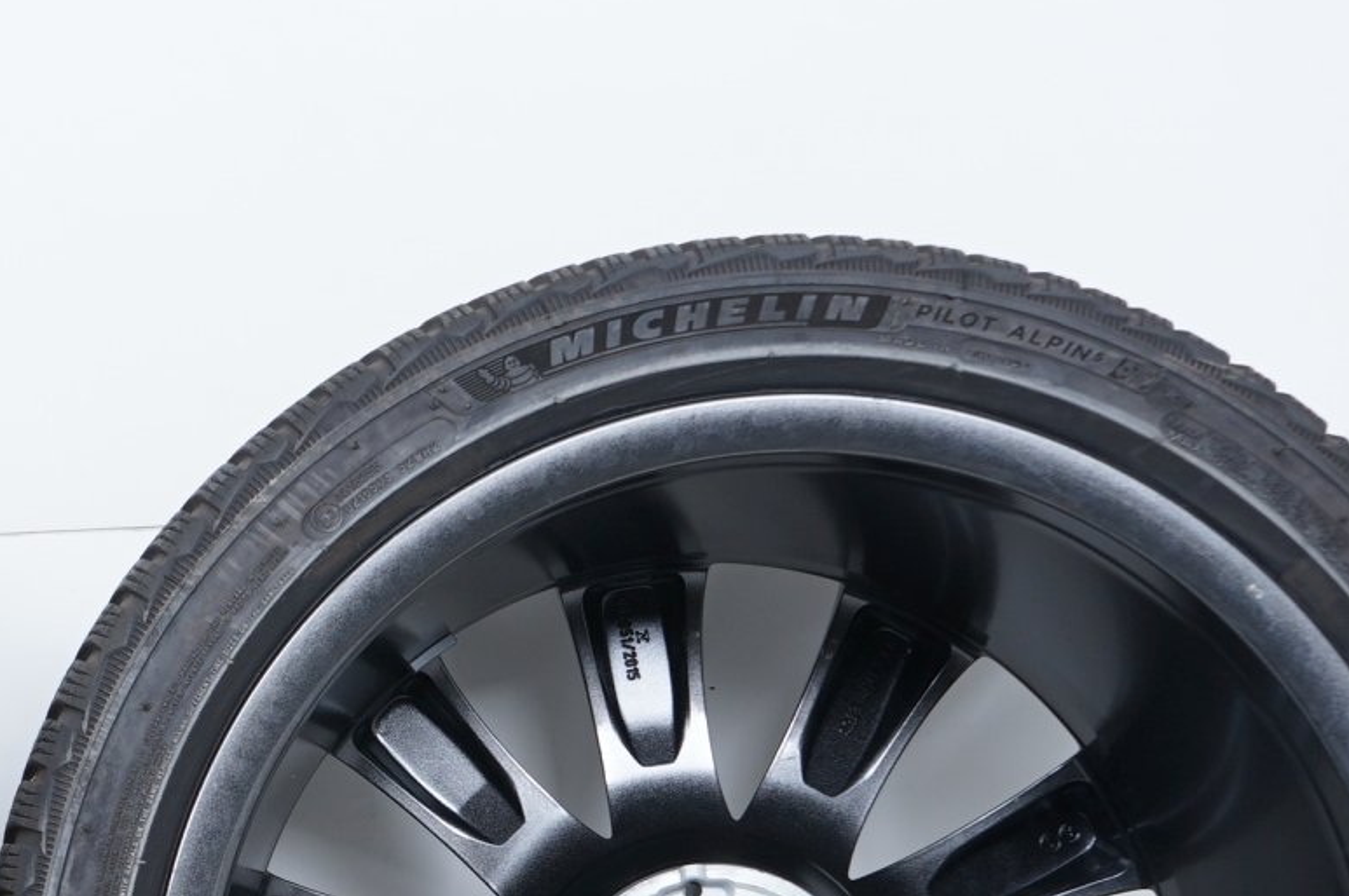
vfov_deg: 18.4
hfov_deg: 26.6
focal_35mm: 72
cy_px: 879
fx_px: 2696
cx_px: -3
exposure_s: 1/100
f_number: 7.1
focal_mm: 29
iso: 250
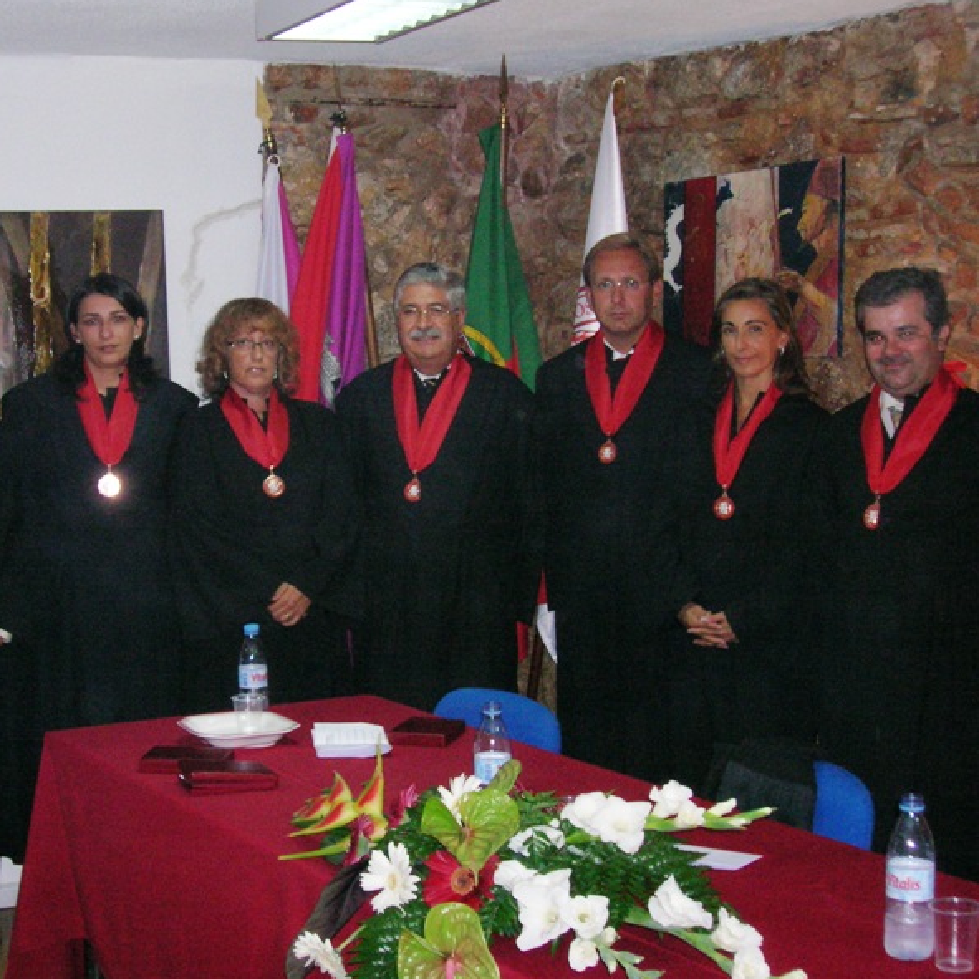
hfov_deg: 30.9
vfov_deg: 31.1
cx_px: 343
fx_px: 1760
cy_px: 487
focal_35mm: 55
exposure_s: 1/60.1
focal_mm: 7.7
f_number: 3.2
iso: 200
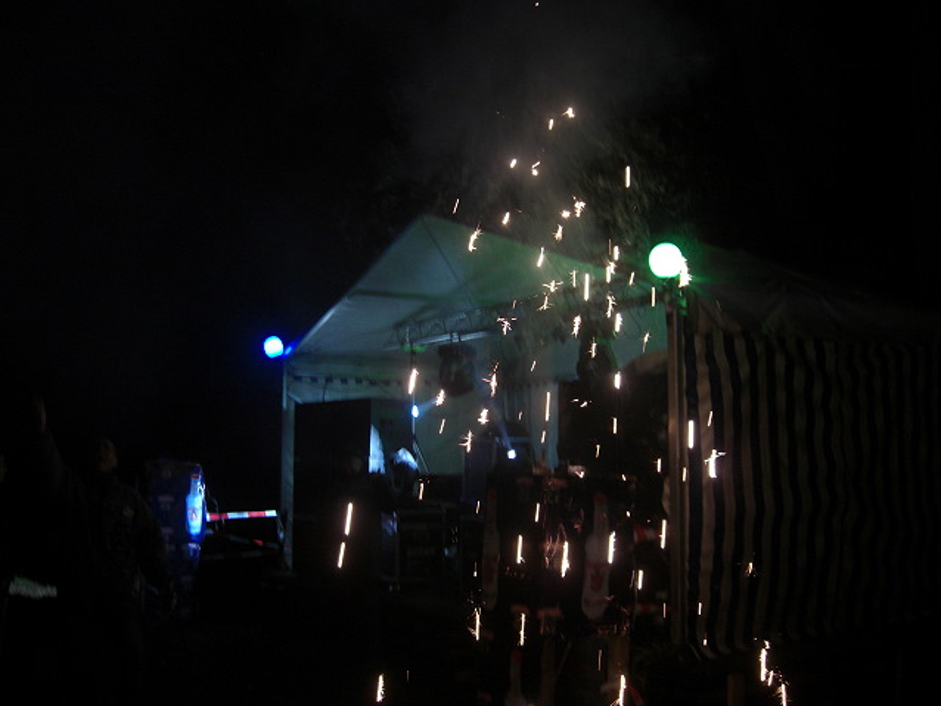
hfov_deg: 49.0
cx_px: 470
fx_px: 1033
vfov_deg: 37.7
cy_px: 353
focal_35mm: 38
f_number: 2.8
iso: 200
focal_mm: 7.9
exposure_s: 1/25
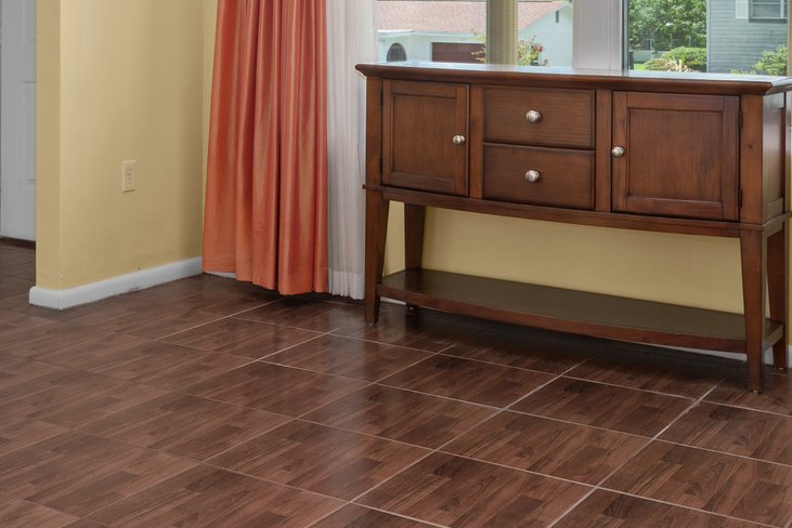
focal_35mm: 56
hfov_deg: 35.3
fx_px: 1232
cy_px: 42
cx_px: 269
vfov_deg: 23.5
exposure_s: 1/4
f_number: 8
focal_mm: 20
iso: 320
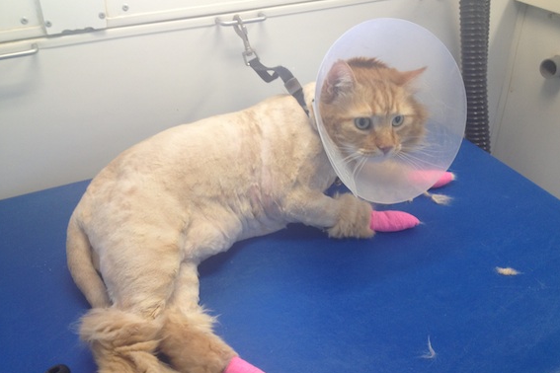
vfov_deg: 35.9
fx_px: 576
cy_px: 189
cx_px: 281
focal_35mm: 37
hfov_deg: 51.9
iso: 80
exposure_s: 1/24
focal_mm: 4.28
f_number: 2.4
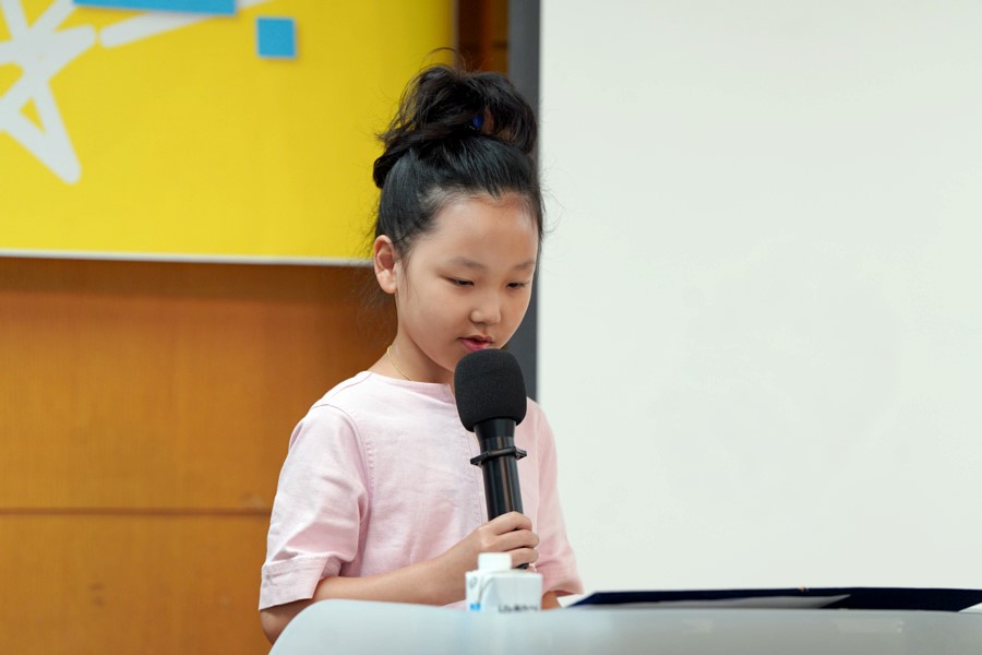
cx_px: 491
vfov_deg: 8.3
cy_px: 328
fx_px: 4500
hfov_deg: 12.5
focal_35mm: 165
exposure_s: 1/200
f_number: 4
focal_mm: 165
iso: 1250
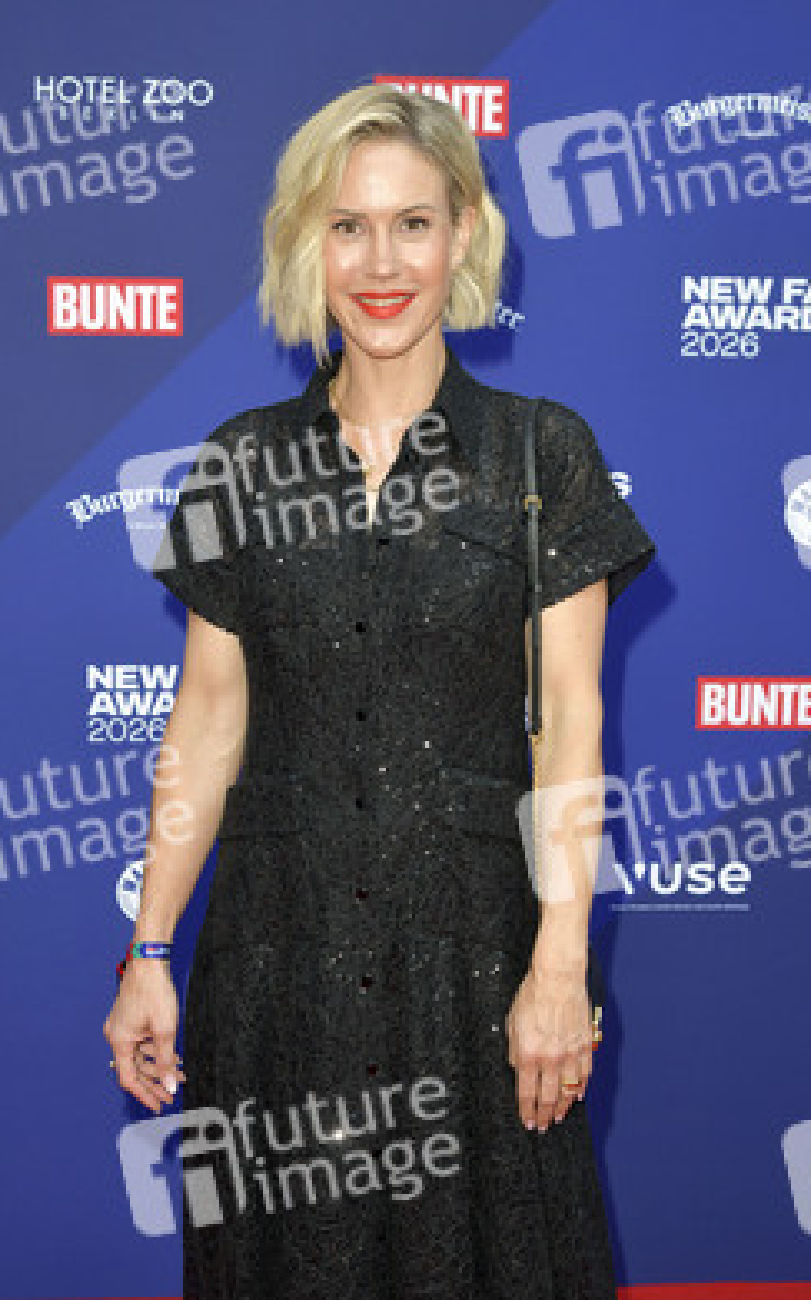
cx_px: 386
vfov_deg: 40.3
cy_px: 658
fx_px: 1770
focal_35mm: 50
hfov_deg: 25.8
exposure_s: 1/200
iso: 640
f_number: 6.3
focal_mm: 48
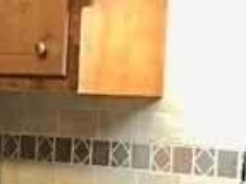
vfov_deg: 7.1
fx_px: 1477
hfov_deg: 9.4
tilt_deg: -3.7
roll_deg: -3.8
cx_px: -9
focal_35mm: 208
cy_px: 220
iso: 100
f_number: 2.2
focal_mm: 4.15
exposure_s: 1/10
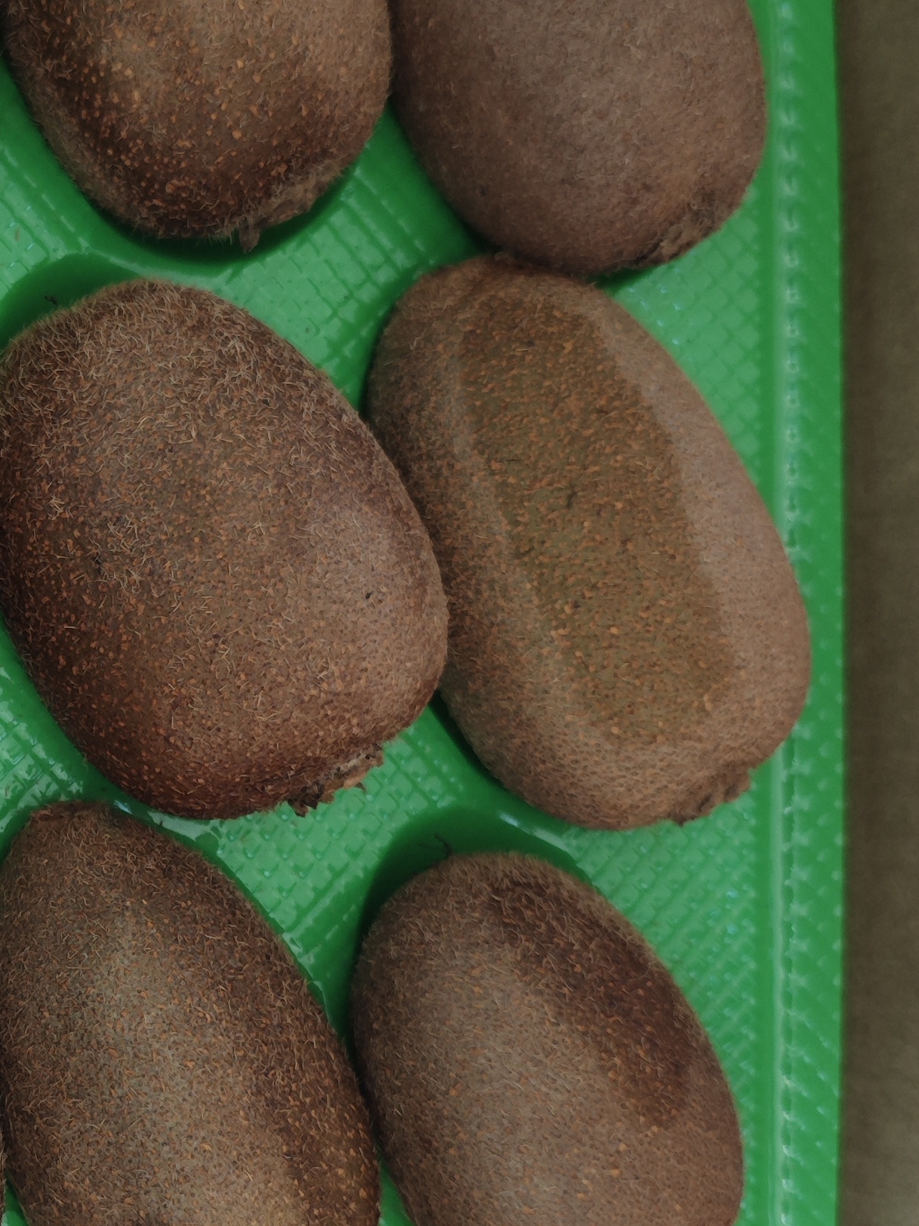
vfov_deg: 33.1
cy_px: 761
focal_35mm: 58
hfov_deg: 23.7
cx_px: -90
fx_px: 2053
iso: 1250
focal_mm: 6.55
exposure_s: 1/33.3
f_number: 1.6
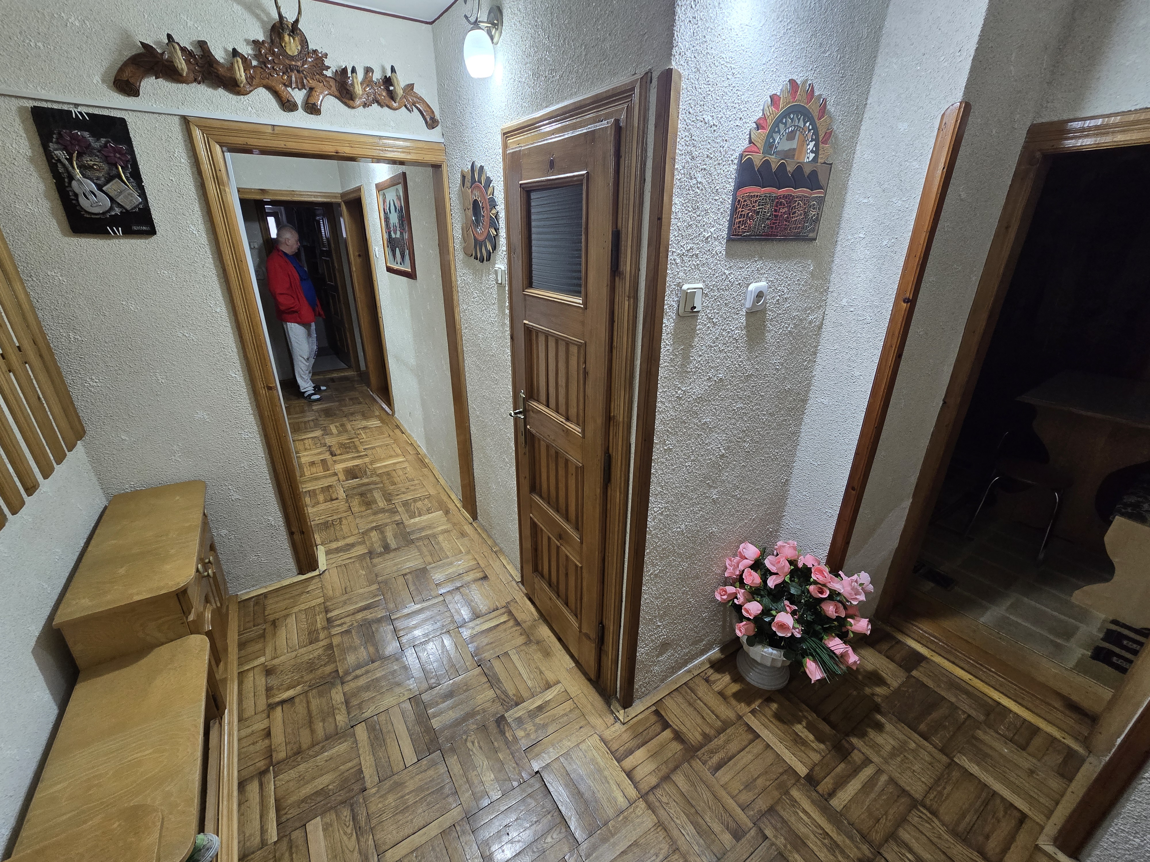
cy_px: 431
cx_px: 575
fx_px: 432
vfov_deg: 89.9
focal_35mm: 13
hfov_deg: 106.2
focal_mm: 2.2
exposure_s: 1/50
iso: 200
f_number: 2.2
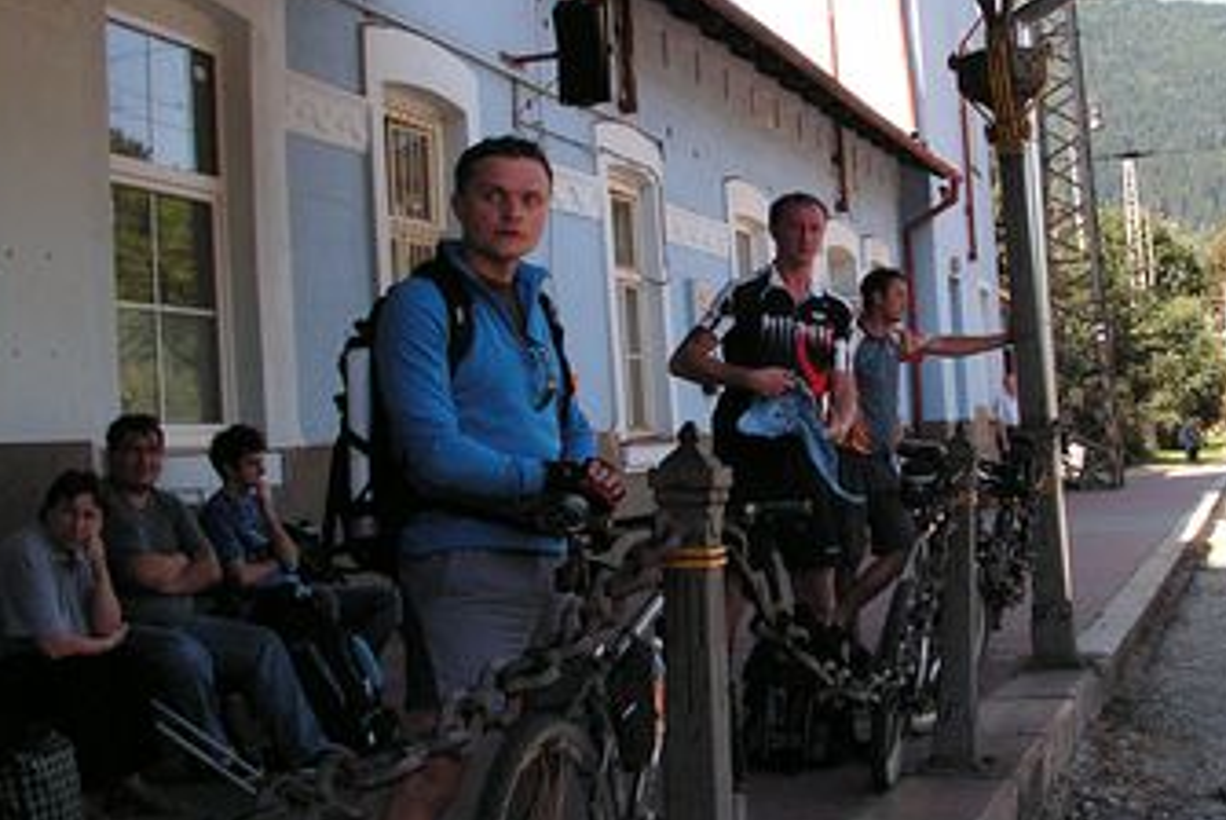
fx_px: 1806
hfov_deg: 37.2
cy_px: 335
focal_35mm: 53
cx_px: 787
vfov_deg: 25.5
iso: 100
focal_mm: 6.4
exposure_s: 1/200
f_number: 4.8
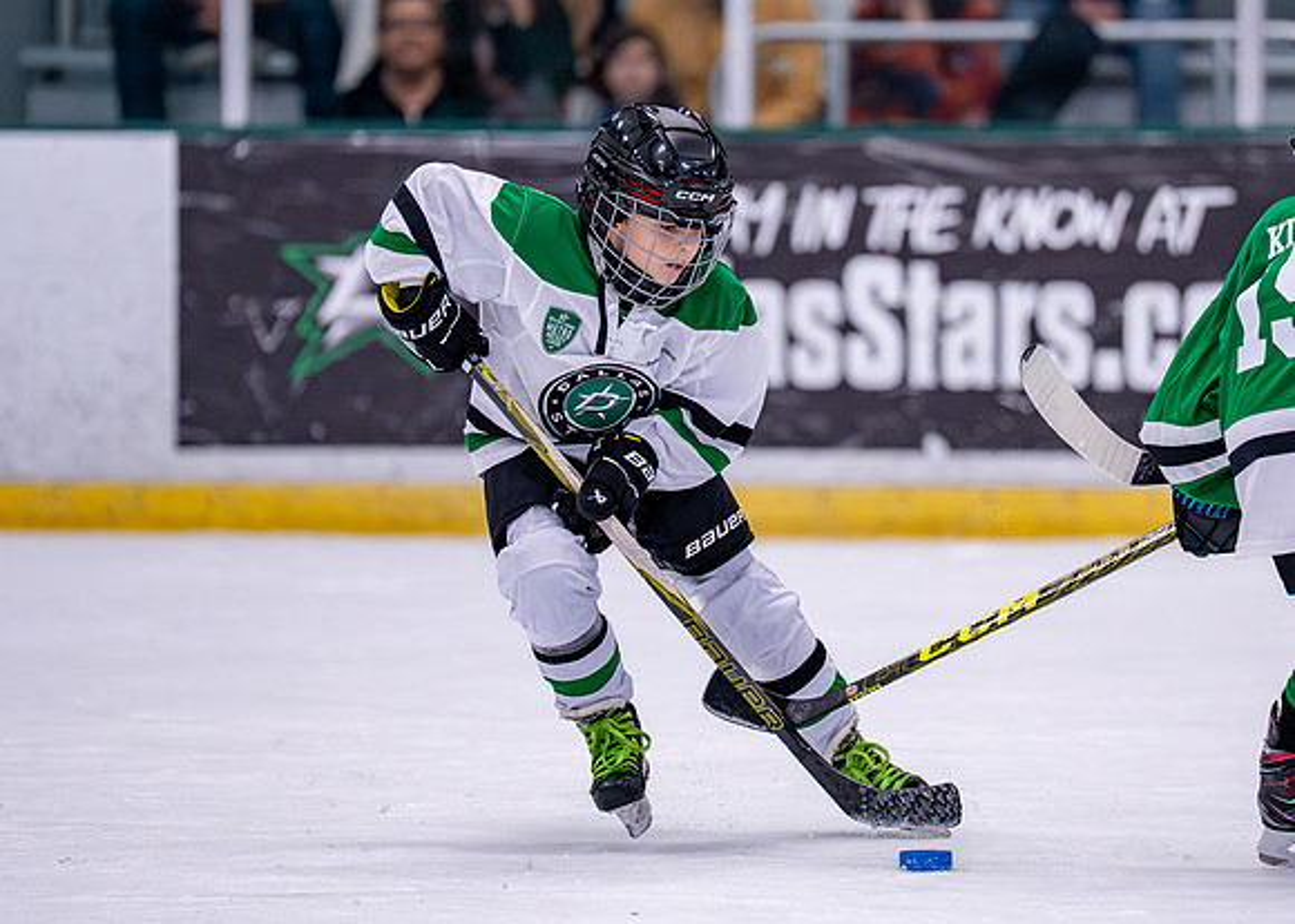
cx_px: 762
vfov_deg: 4.7
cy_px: 333
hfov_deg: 6.6
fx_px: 11241
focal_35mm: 306
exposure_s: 1/1250
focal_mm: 200
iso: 2500
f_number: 2.8
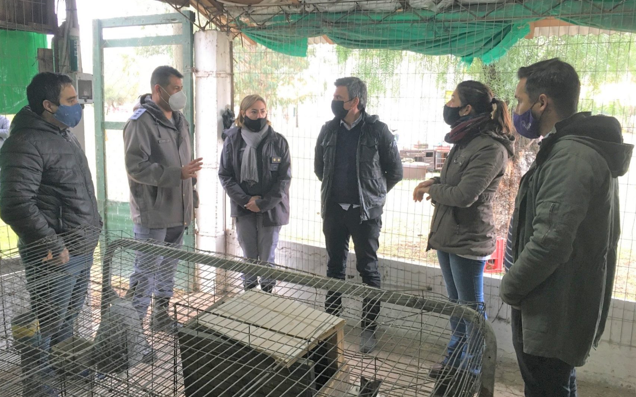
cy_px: 195
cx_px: 319
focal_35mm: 31
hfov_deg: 61.2
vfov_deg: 40.6
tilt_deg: -8.6
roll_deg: -2.6
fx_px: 537
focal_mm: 4.15
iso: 125
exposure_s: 1/33
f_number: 2.2
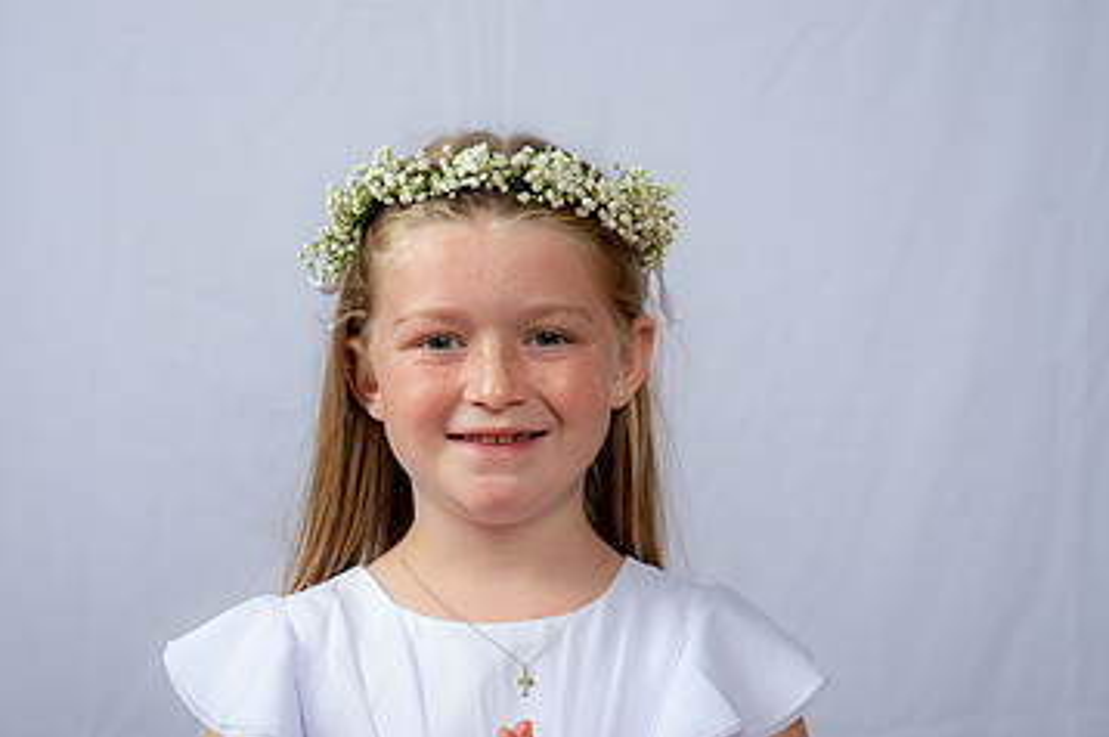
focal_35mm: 107
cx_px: 499
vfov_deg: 12.7
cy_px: 595
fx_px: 3293
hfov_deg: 19.1
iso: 250
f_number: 6.3
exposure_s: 1/200
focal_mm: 66
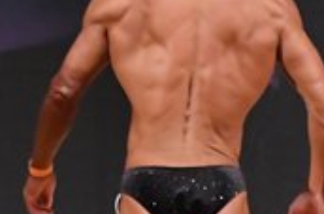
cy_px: 270
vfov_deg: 1.5
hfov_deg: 2.3
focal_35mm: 911
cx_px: 293
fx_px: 8184
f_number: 5.6
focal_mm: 135
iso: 5600
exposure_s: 1/400
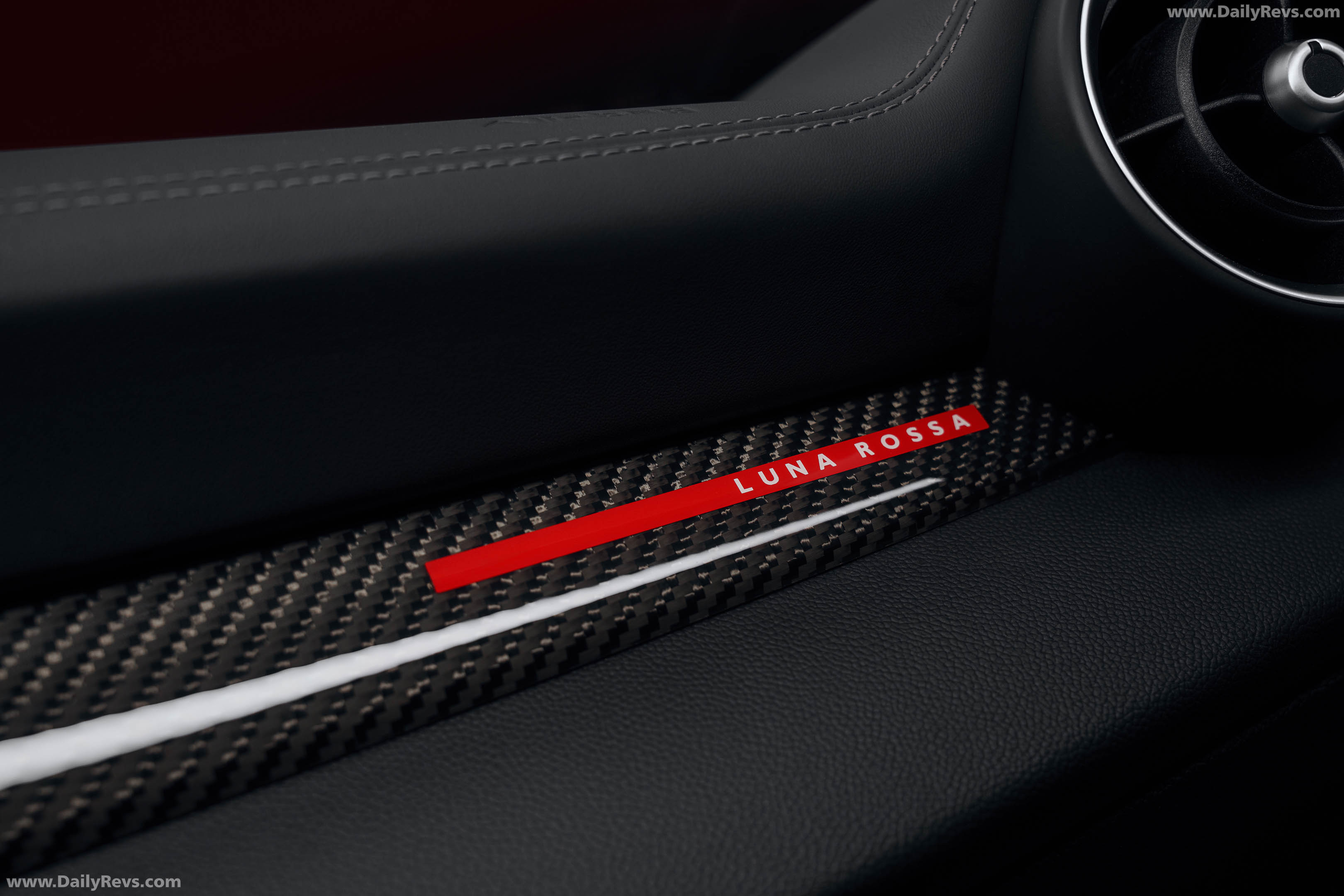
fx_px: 1344
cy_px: 448
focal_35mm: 36
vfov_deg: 36.9
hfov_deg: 53.1
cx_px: 672
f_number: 5.6
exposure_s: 1/100
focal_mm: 36
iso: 400
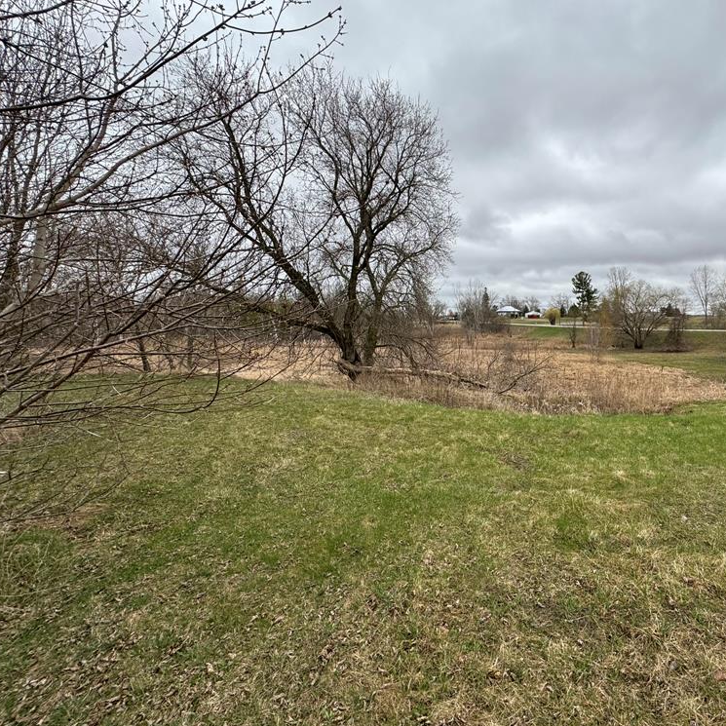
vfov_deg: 84.0
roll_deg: +1.0
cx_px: 490
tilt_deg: -6.6
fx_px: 403
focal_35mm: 17
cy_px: 359
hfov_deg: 80.9
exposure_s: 1/443
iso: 40
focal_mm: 2.22
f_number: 2.2
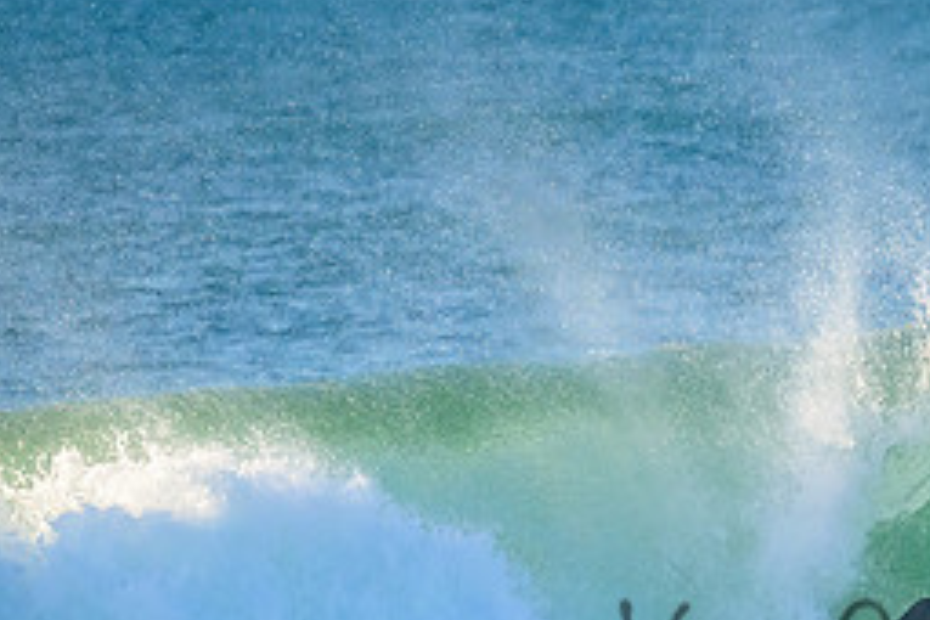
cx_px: 996
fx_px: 36990
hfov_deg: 1.4
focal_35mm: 1432
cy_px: 625
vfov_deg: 1.0
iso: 3200
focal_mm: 630
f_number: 11
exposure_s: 1/1600
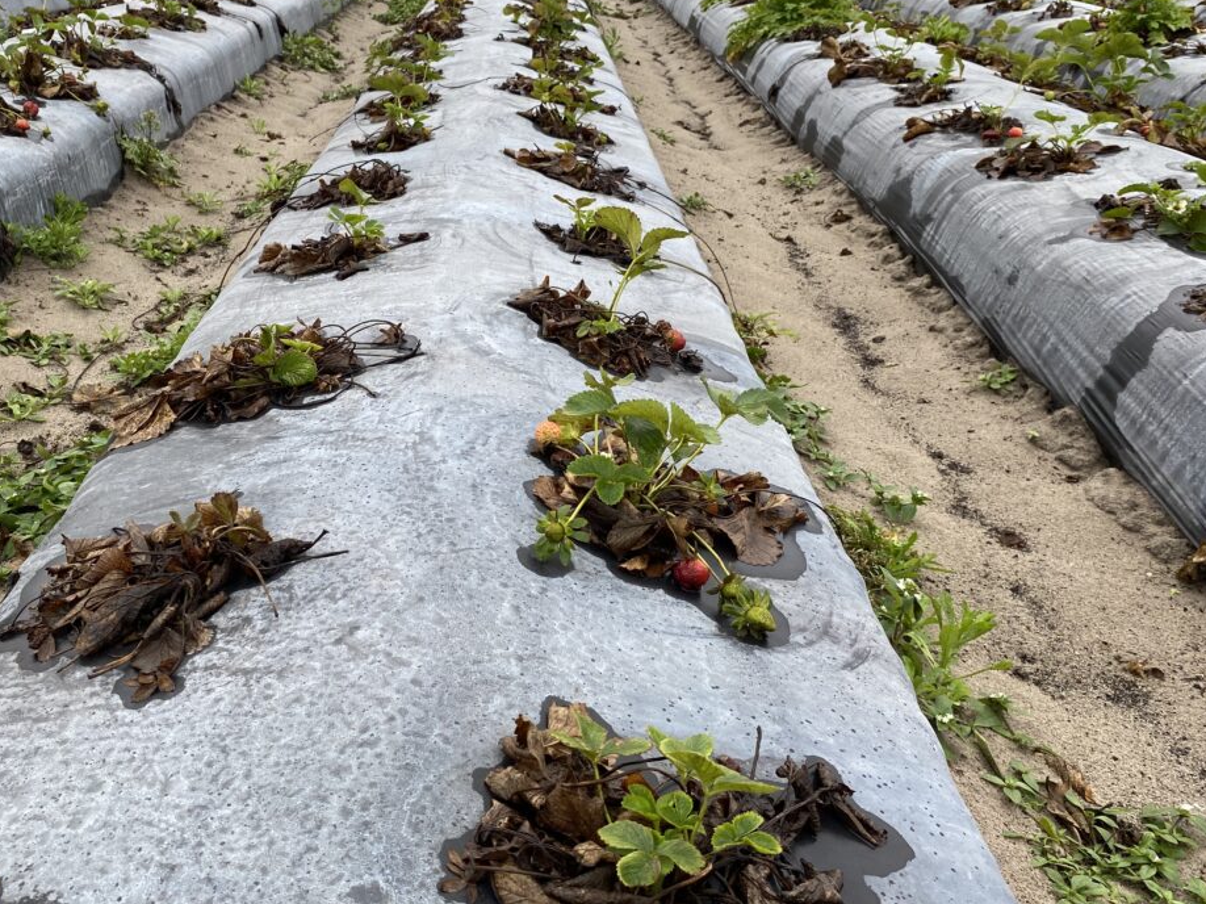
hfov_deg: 53.3
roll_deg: -0.9
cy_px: 403
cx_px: 444
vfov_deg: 41.7
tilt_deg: -23.3
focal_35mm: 34
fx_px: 1184
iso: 32
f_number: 1.8
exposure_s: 1/390
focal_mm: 4.25
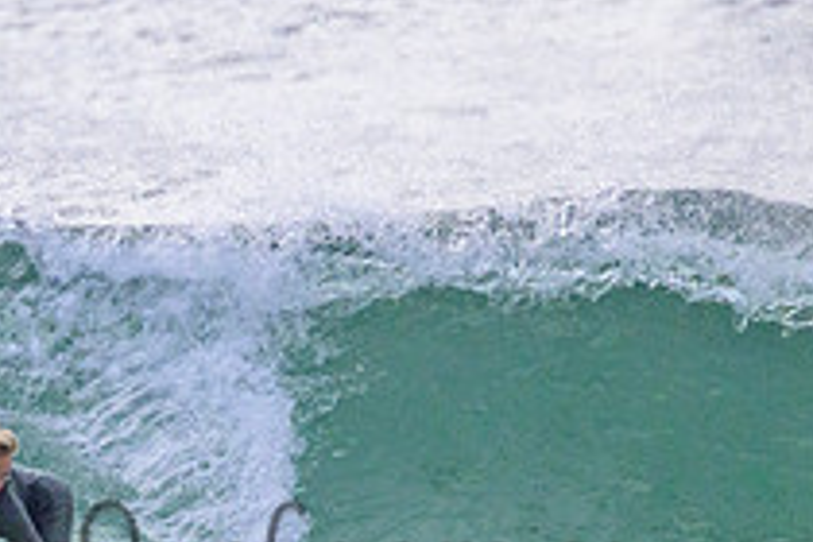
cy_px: 528
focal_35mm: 2211
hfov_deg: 0.9
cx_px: 248
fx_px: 49928
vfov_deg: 0.6
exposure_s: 1/2000
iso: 2800
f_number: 11
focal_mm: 800
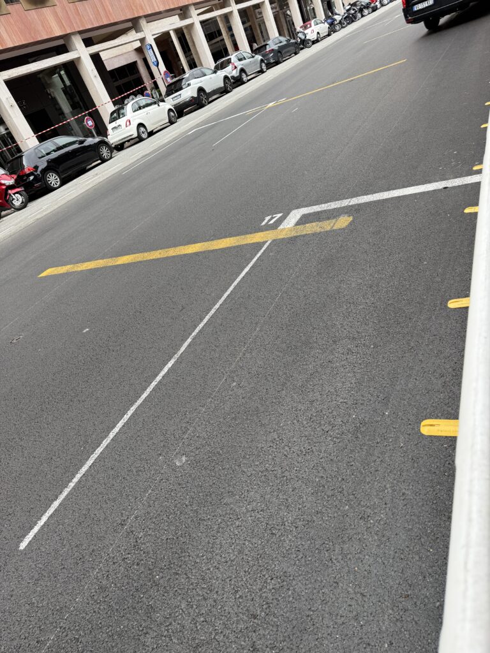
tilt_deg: -28.5
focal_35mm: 24
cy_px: 326
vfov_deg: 71.6
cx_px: 245
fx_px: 453
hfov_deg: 56.8
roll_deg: +24.5
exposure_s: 1/1385
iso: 80
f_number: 1.78
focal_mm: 6.76
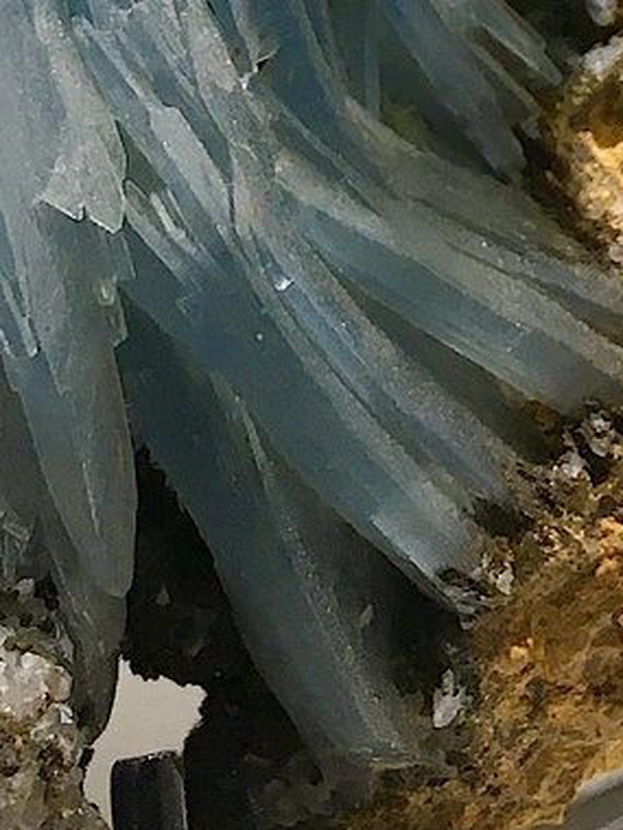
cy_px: -419
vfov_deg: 15.0
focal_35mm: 122
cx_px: 52
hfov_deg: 12.1
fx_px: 2928
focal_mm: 4.15
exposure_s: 1/33
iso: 25
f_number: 2.2
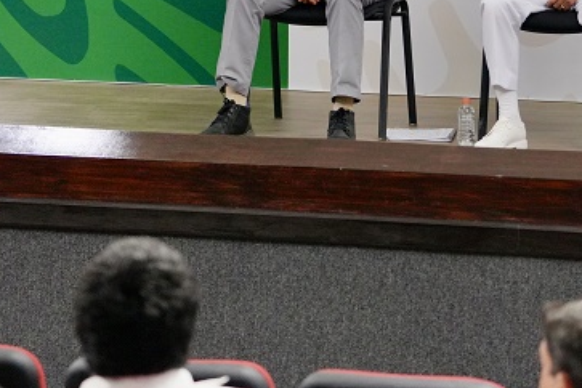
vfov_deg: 7.1
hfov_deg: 10.8
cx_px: 199
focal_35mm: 191
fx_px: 3088
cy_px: -123
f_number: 2.8
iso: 2000
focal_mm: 70
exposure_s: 1/400
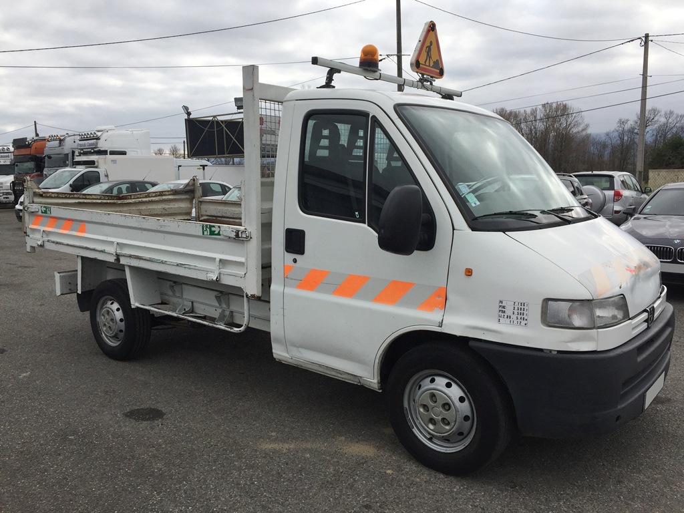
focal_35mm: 29
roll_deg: -0.3
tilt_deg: -6.6
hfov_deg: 61.7
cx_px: 342
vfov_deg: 48.2
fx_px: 573
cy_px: 256
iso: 32
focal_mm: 4.15
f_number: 2.2
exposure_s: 1/1721
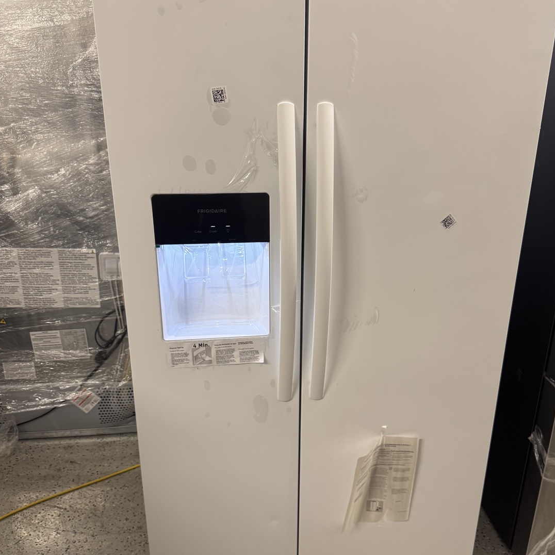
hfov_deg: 52.5
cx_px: 300
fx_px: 562
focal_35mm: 31
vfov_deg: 52.5
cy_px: 281
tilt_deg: -21.7
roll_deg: -1.6
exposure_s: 1/121
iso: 200
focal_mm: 6.76
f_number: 1.78
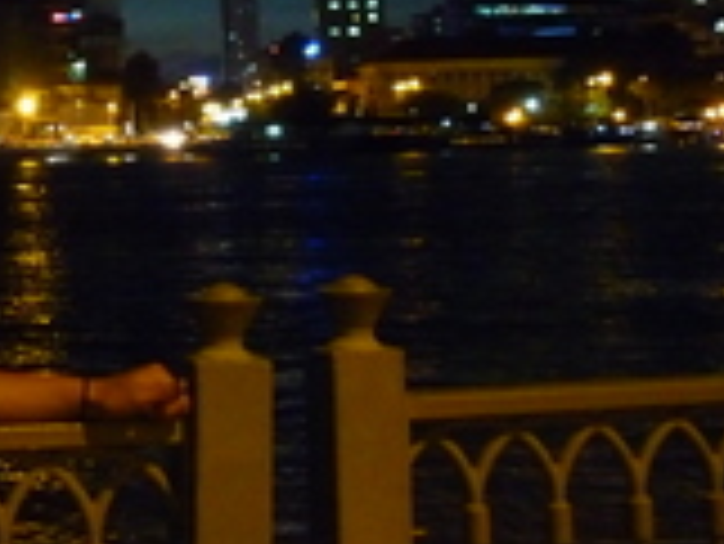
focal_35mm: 86
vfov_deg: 16.7
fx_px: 1800
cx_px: -130
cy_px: -29
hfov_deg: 21.2
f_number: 2.8
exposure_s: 1/8
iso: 800
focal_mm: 5.5
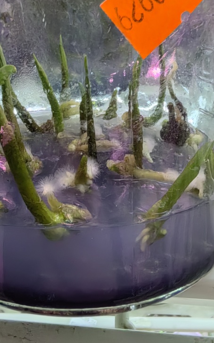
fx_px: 392
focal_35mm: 42
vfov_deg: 46.4
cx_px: 68
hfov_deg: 30.3
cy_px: 111
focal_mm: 1.68
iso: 50
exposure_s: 1/172
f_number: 2.2
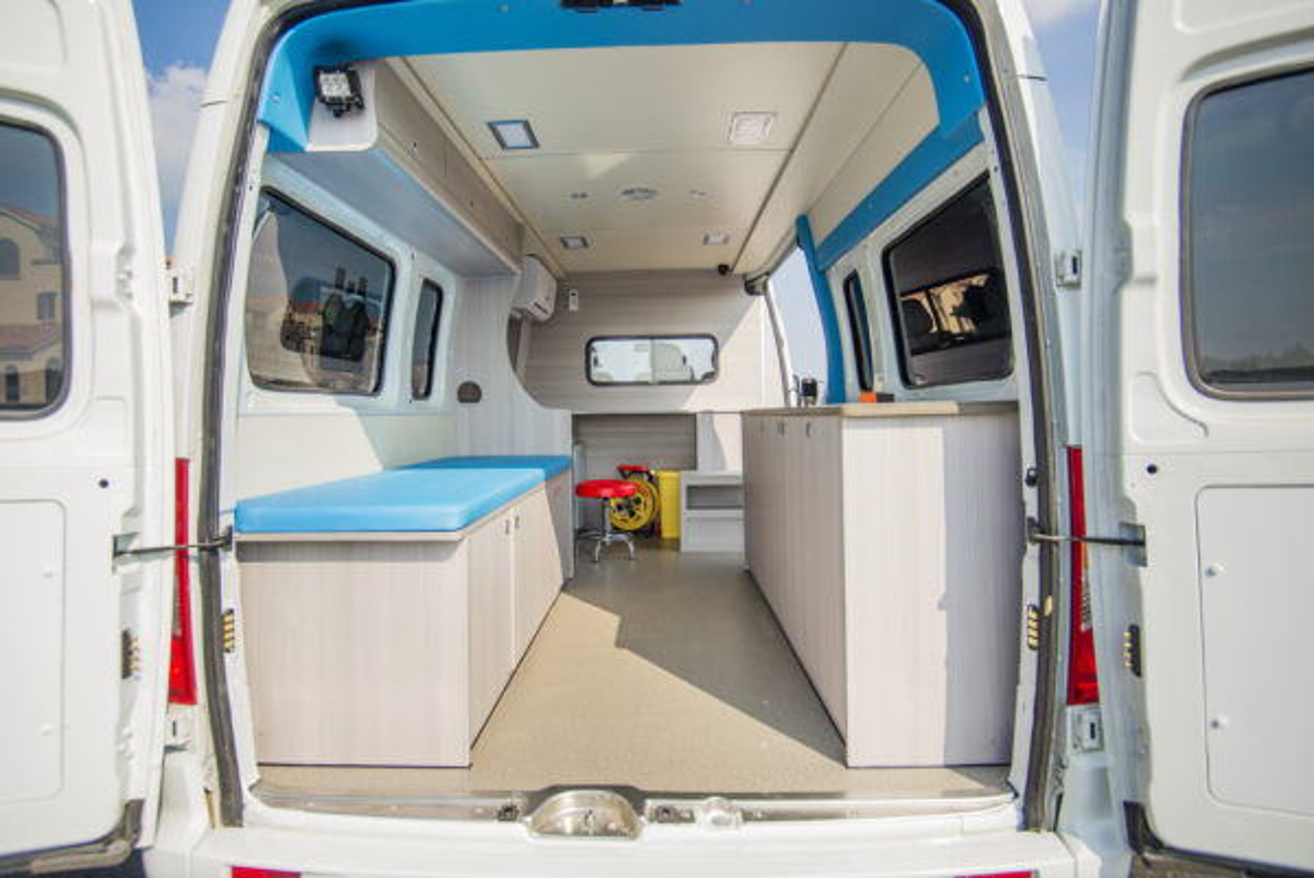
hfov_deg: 86.9
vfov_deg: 64.6
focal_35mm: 19
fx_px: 694
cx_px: 657
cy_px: 439
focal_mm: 19
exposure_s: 1/800
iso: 100
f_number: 4
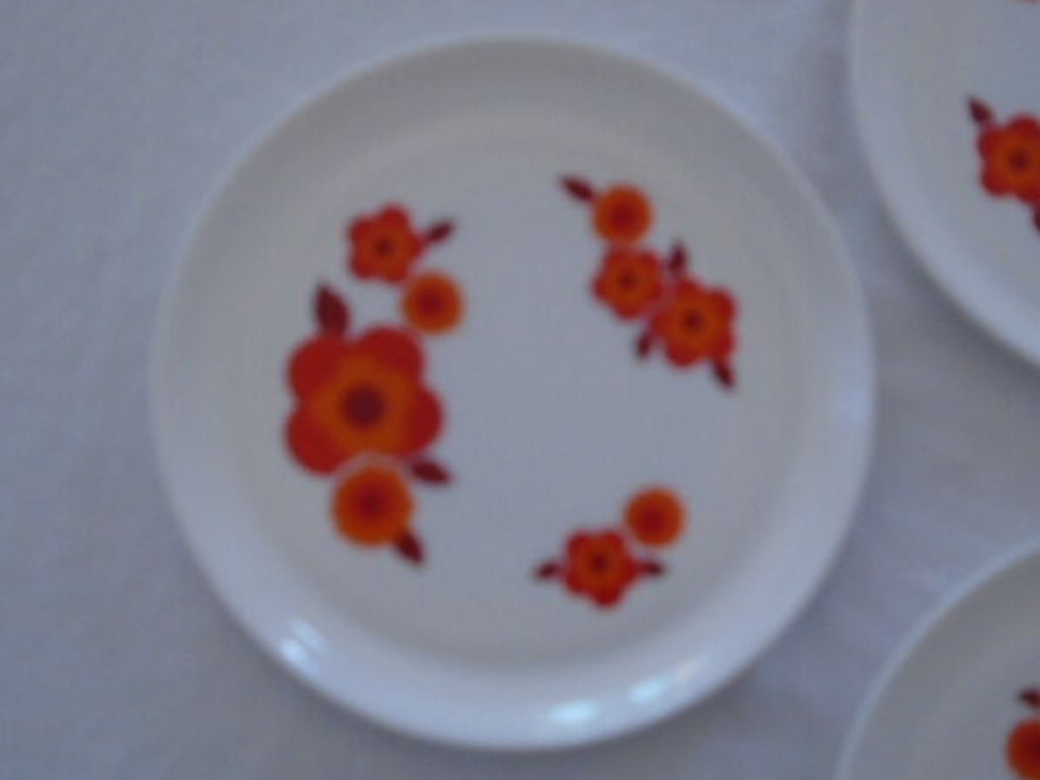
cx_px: 488
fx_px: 1352
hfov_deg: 42.0
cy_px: 387
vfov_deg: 32.2
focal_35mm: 45
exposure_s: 1/125
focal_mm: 7.4
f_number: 4.1
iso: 400
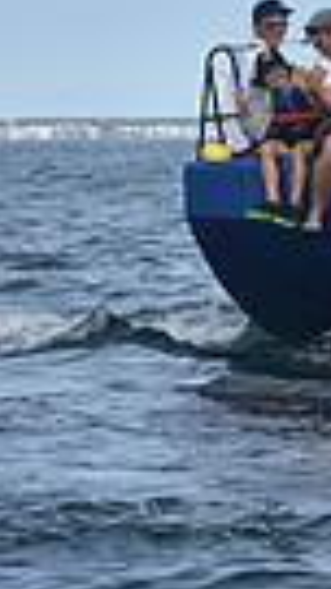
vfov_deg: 5.2
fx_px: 6440
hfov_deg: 2.9
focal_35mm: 413
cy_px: -120
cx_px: 1250
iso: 320
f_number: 8
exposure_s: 1/1000
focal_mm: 92
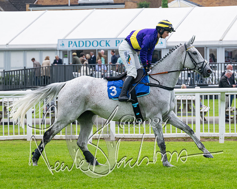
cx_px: 138
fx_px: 1198
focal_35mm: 171
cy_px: 95
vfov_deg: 9.0
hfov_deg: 11.3
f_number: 4
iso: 400
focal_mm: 98
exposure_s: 1/1000
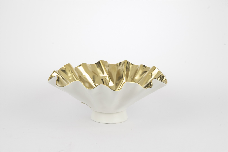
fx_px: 380
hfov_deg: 33.4
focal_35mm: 60
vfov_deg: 22.6
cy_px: 76
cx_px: 114
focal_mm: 40
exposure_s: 1/100
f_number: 20
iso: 100
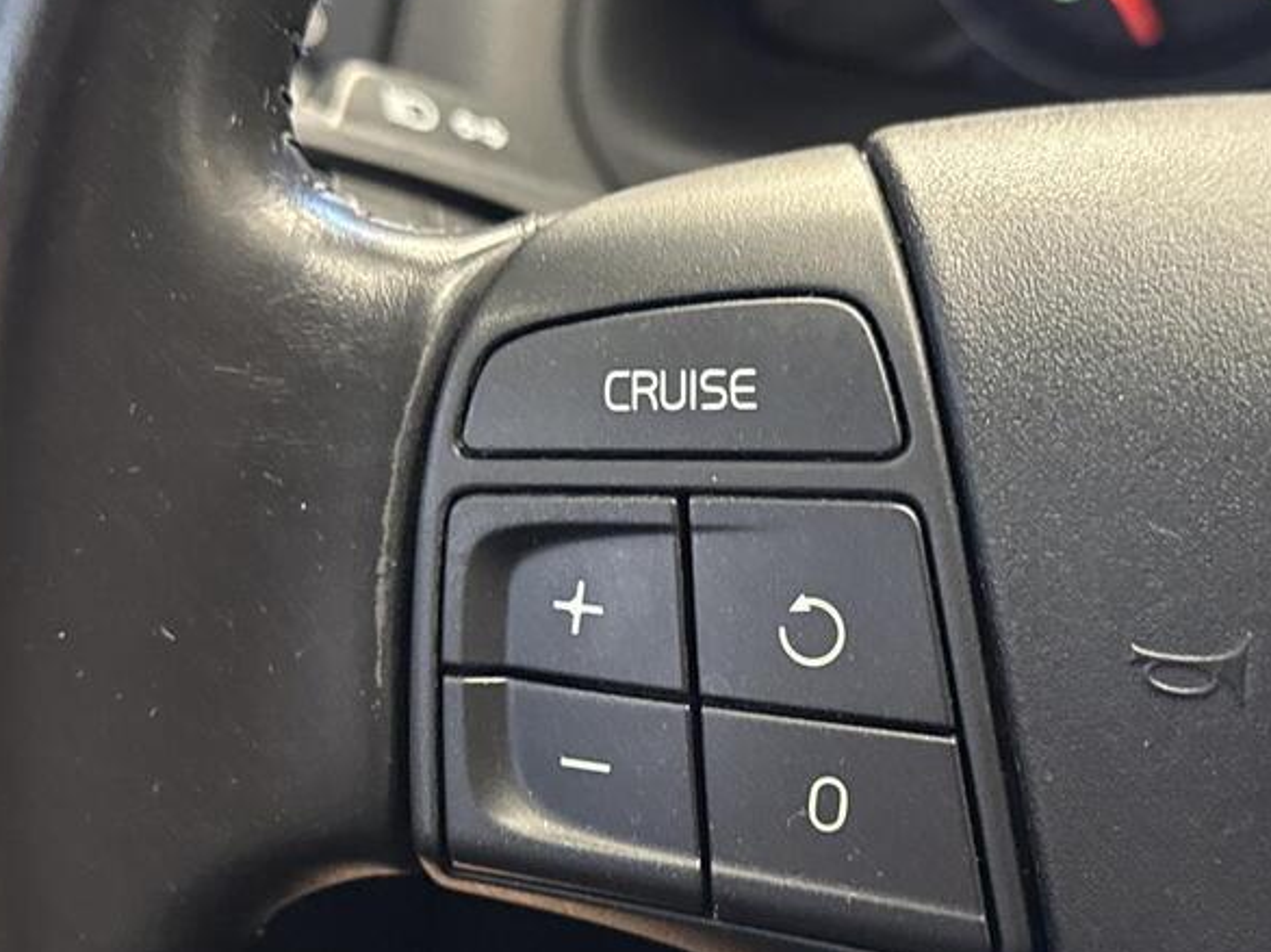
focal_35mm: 59
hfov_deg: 32.7
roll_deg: -7.0
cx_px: 735
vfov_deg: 24.8
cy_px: 523
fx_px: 2165
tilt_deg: -31.0
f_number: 1.78
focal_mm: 6.76
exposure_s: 1/33
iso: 800
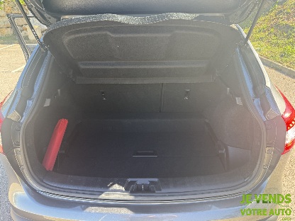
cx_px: 148
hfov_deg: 71.6
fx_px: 205
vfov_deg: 56.8
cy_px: 110
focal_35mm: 24
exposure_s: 1/315
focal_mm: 6.76
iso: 100
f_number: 1.78
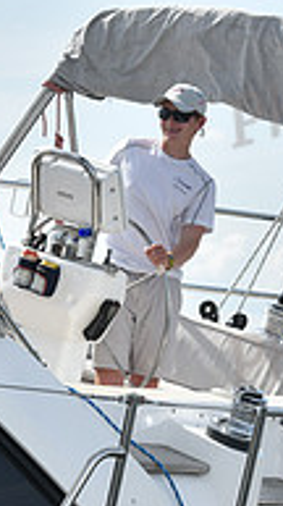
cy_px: 494
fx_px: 3884
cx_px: 94
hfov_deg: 4.2
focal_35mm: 290
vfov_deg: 7.4
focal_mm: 92
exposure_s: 1/1250
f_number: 7.1
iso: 320
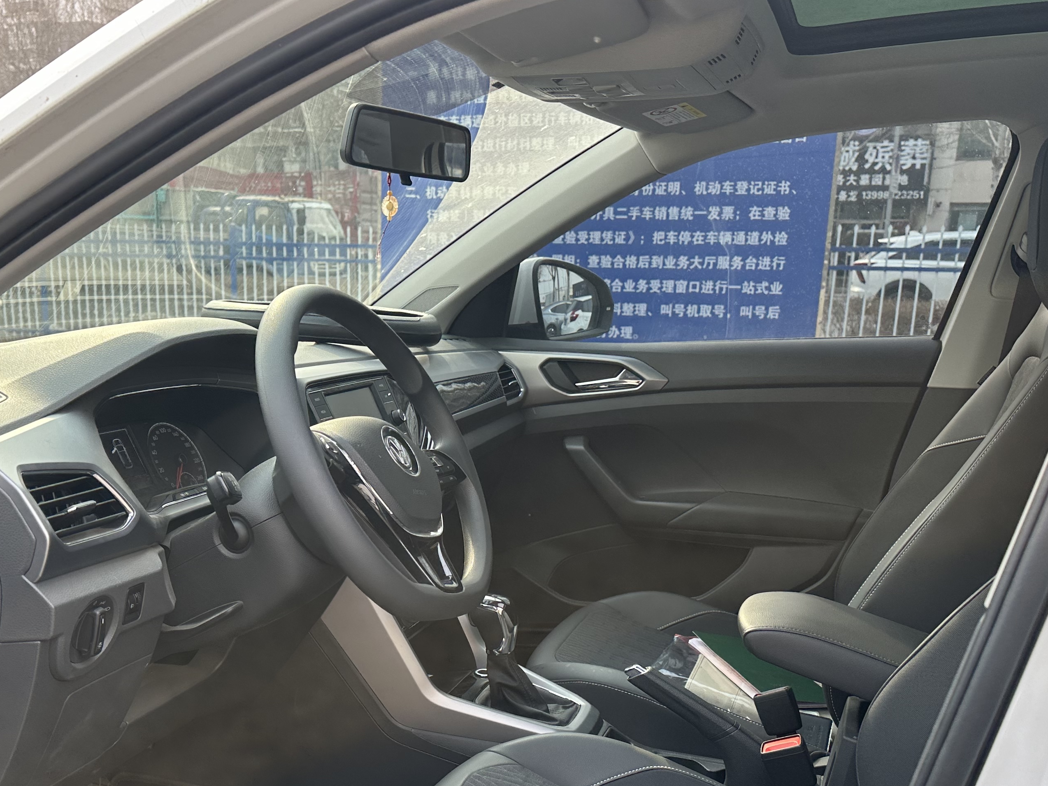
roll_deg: +0.6
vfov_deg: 37.0
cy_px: 565
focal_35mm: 38
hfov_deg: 48.7
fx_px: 1150
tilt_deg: -16.4
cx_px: 425
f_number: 1.78
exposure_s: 1/450
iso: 80
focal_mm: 6.86
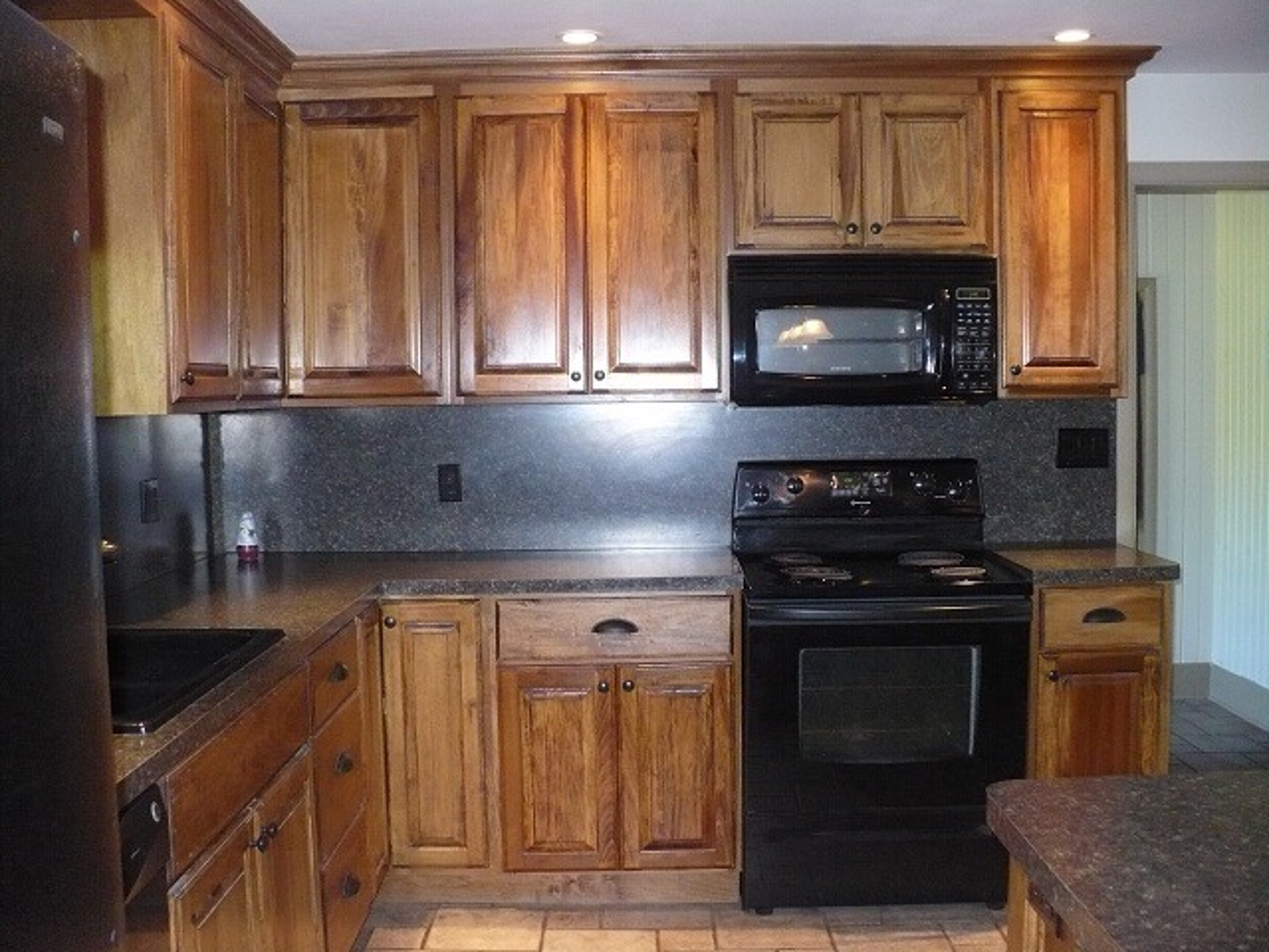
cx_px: 634
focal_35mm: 37
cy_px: 476
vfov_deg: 38.7
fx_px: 1356
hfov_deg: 50.1
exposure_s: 1/30
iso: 400
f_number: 2.8
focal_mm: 6.1
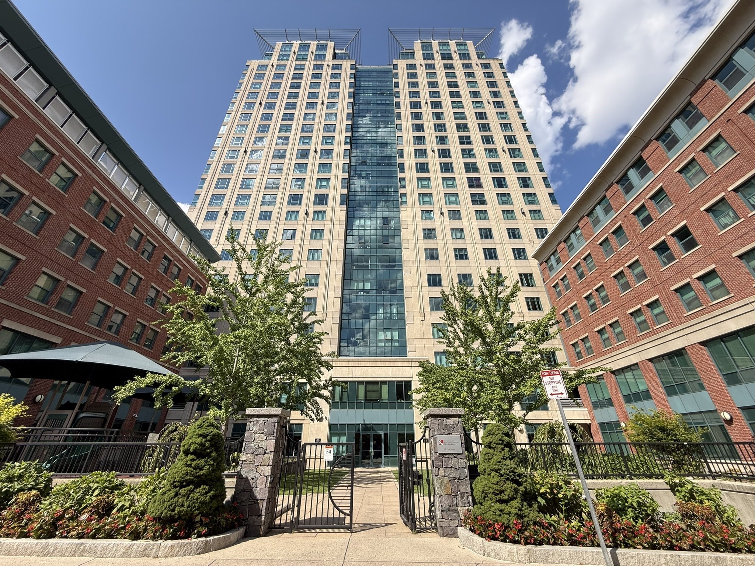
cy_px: 283
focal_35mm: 14
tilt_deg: +29.1
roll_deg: -0.7
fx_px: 305
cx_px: 378
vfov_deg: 85.7
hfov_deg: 102.1
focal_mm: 2.22
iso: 50
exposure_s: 1/465
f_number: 2.2
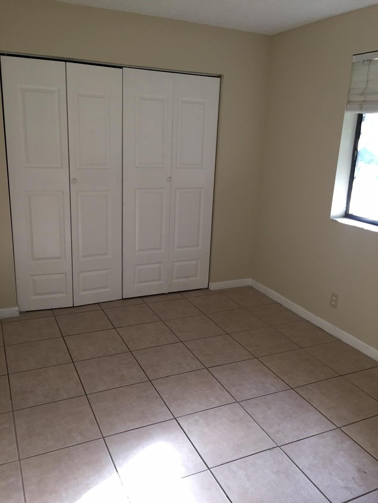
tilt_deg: -15.2
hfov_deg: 48.2
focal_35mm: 29
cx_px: 189
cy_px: 252
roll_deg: -2.1
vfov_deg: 61.7
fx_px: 422
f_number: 2.2
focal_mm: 4.15
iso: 125
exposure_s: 1/30
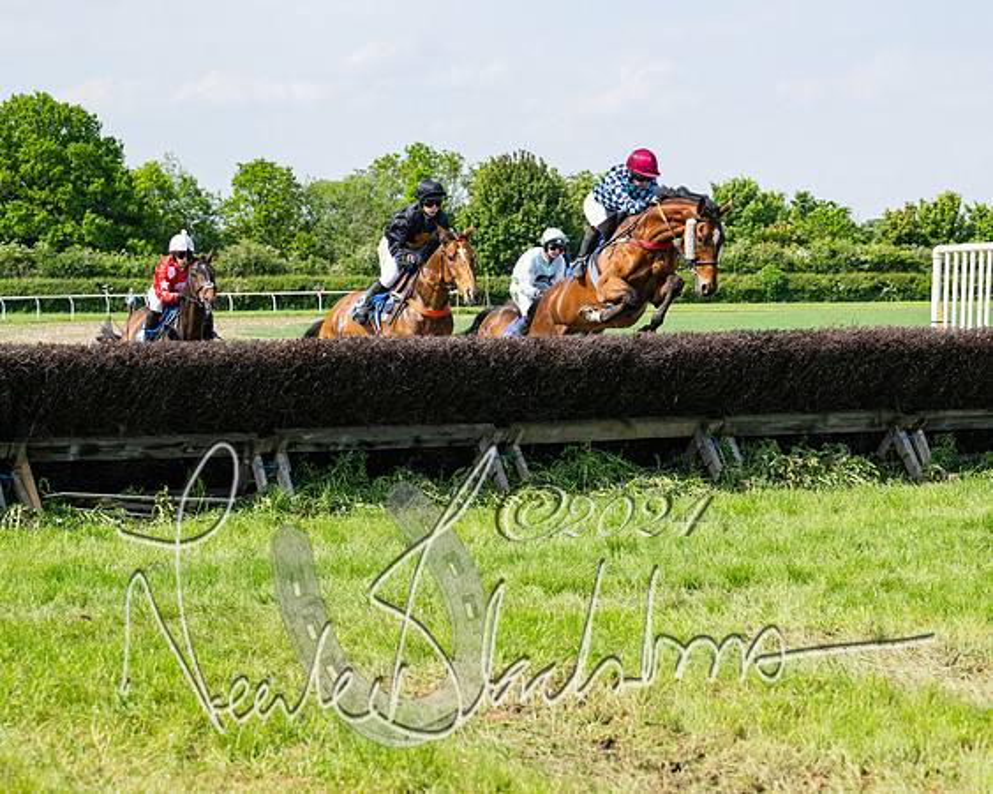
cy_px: 397
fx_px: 2317
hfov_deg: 24.2
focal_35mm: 79
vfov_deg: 19.4
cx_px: 496
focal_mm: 70
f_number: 5
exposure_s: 1/2000
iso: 400
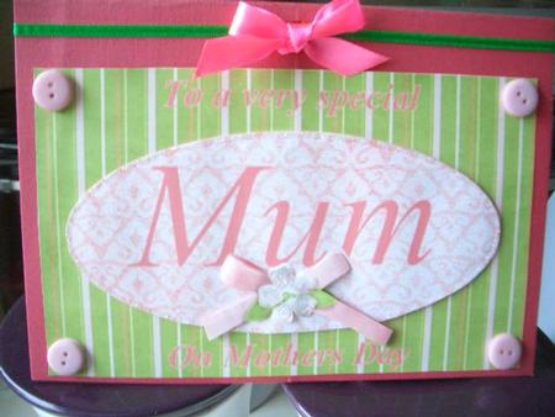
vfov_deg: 40.7
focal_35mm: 35
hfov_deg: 52.6
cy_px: 208
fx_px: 561
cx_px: 278
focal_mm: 5.8
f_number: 2.6
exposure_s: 1/8
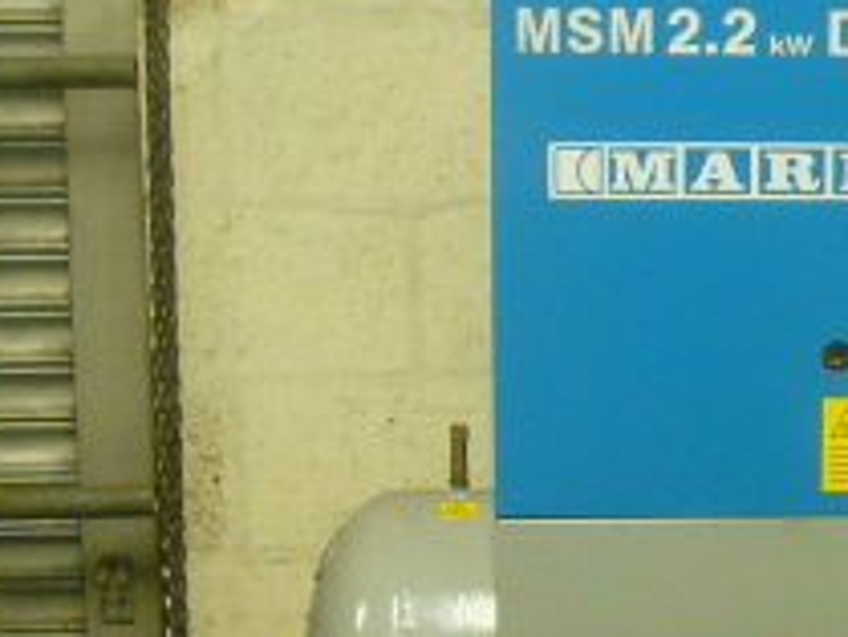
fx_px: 3064
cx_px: 978
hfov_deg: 15.3
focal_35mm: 125
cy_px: 414
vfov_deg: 11.9
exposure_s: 1/8
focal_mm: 5.4
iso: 200
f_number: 3
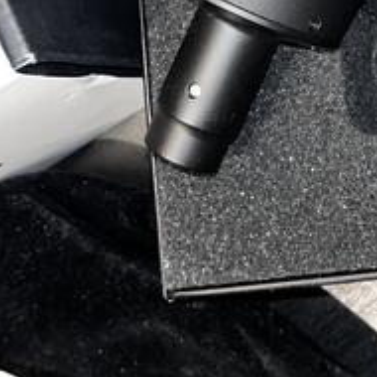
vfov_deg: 16.3
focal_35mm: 97
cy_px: -192
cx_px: 319
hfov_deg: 17.7
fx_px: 1195
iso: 100
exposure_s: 1/7
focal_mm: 5.1
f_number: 1.6
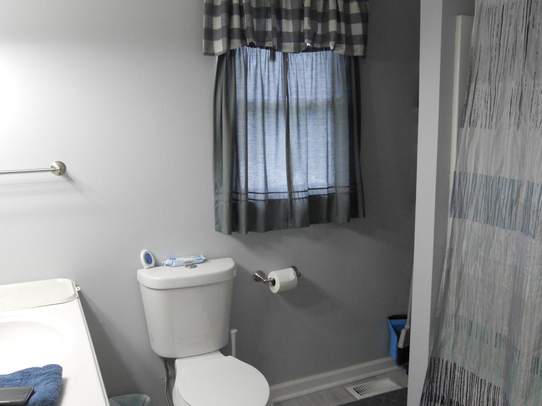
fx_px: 501
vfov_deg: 44.1
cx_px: 274
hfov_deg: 56.8
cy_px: 220
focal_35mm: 32
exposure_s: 1/160
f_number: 2.7
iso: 400
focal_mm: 5
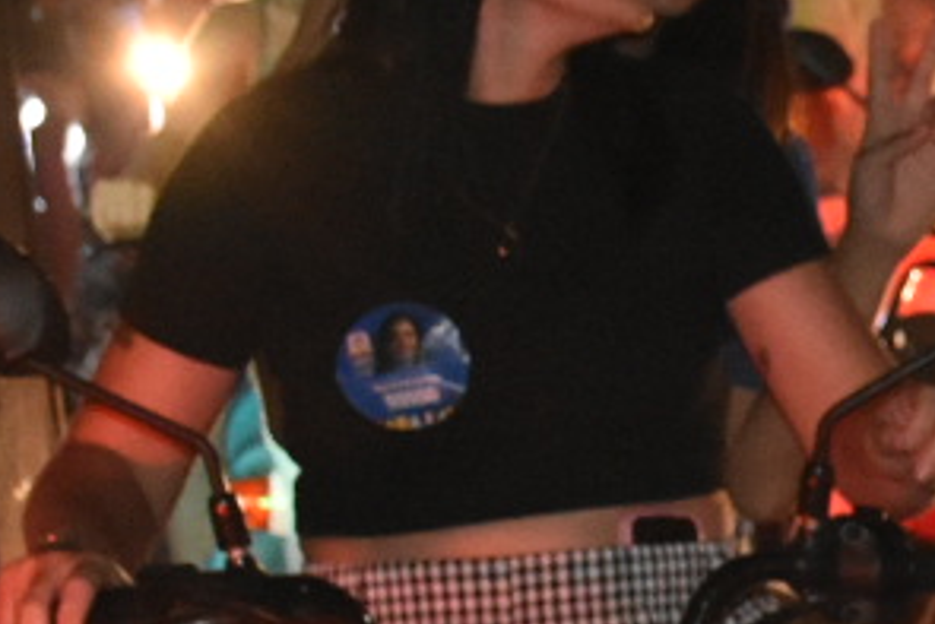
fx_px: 5561
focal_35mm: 214
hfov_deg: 9.1
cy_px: 767
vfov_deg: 6.4
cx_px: 1737
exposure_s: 1/100
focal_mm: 26
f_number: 3.8
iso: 3200
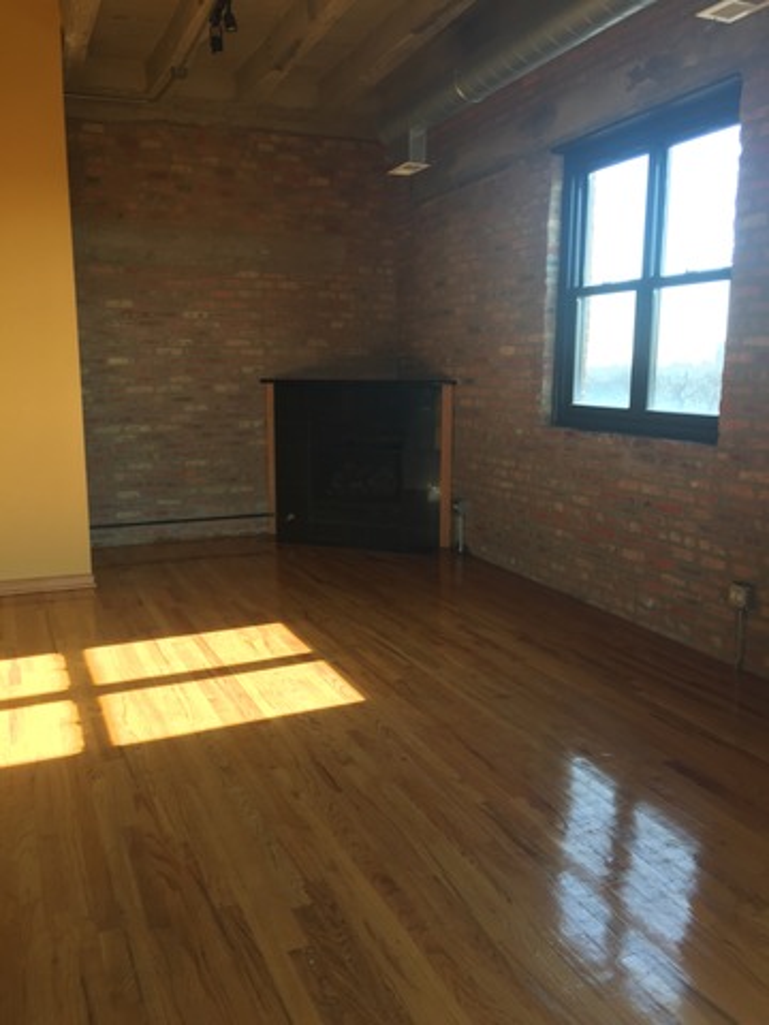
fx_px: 859
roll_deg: +0.6
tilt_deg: -8.8
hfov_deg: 48.2
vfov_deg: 61.7
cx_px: 384
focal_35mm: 29
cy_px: 512
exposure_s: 1/60
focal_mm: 4.15
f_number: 2.2
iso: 32
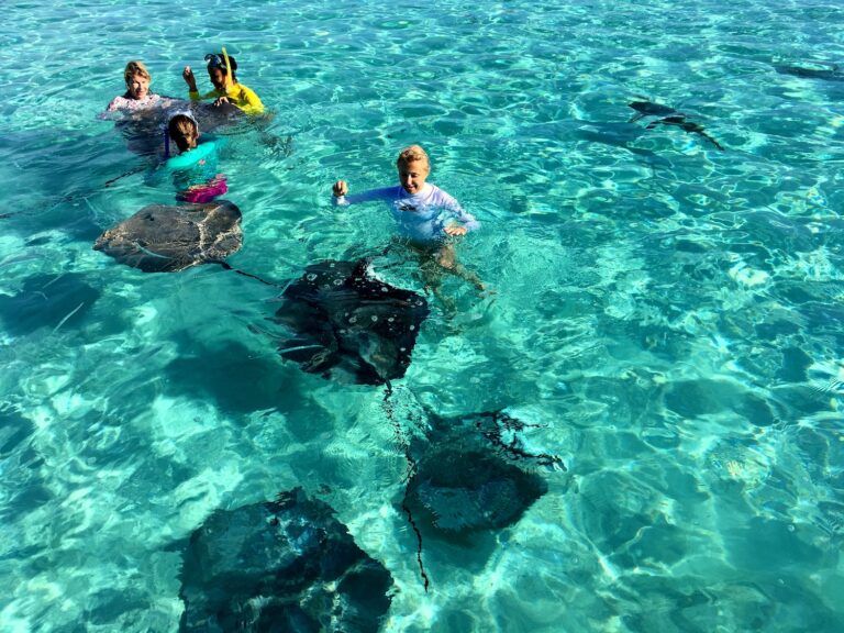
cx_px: 422
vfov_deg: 48.2
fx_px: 707
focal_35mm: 29
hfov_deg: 61.7
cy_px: 316
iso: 25
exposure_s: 1/1789
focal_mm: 4.15
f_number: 2.2
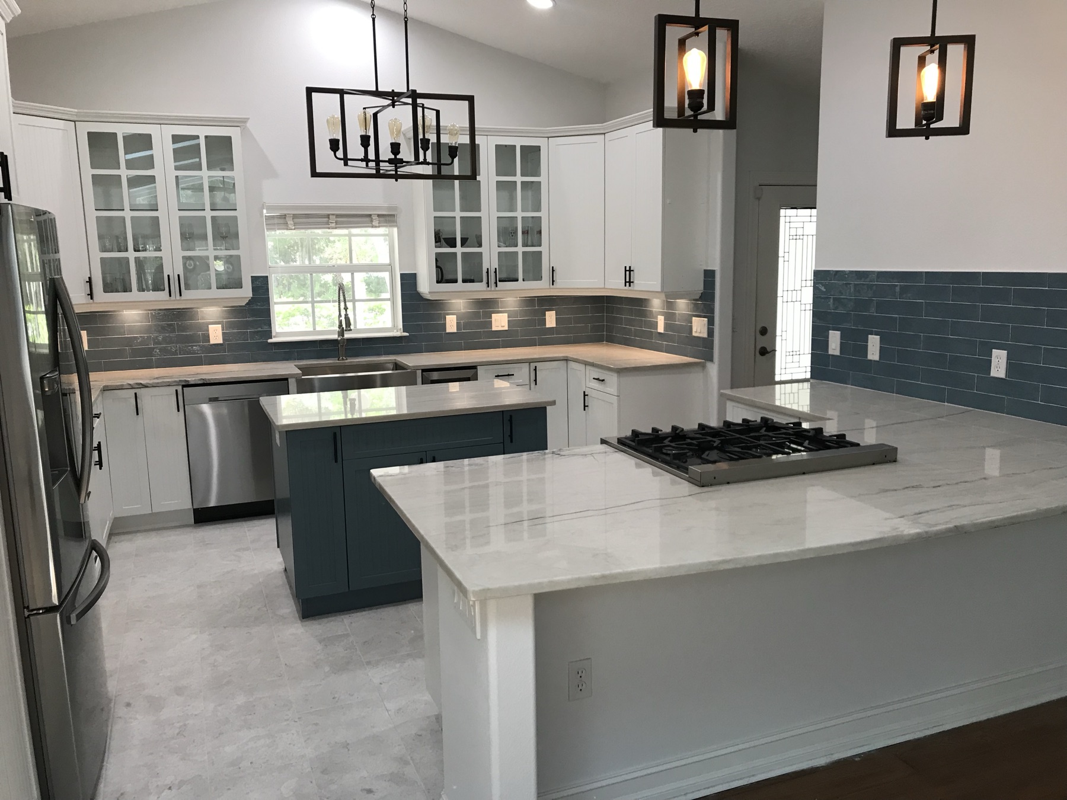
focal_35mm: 28
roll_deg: +1.7
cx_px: 534
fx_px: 863
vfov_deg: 49.7
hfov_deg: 63.4
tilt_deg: -9.7
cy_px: 400
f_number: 1.8
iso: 25
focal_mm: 3.99
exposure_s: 1/40
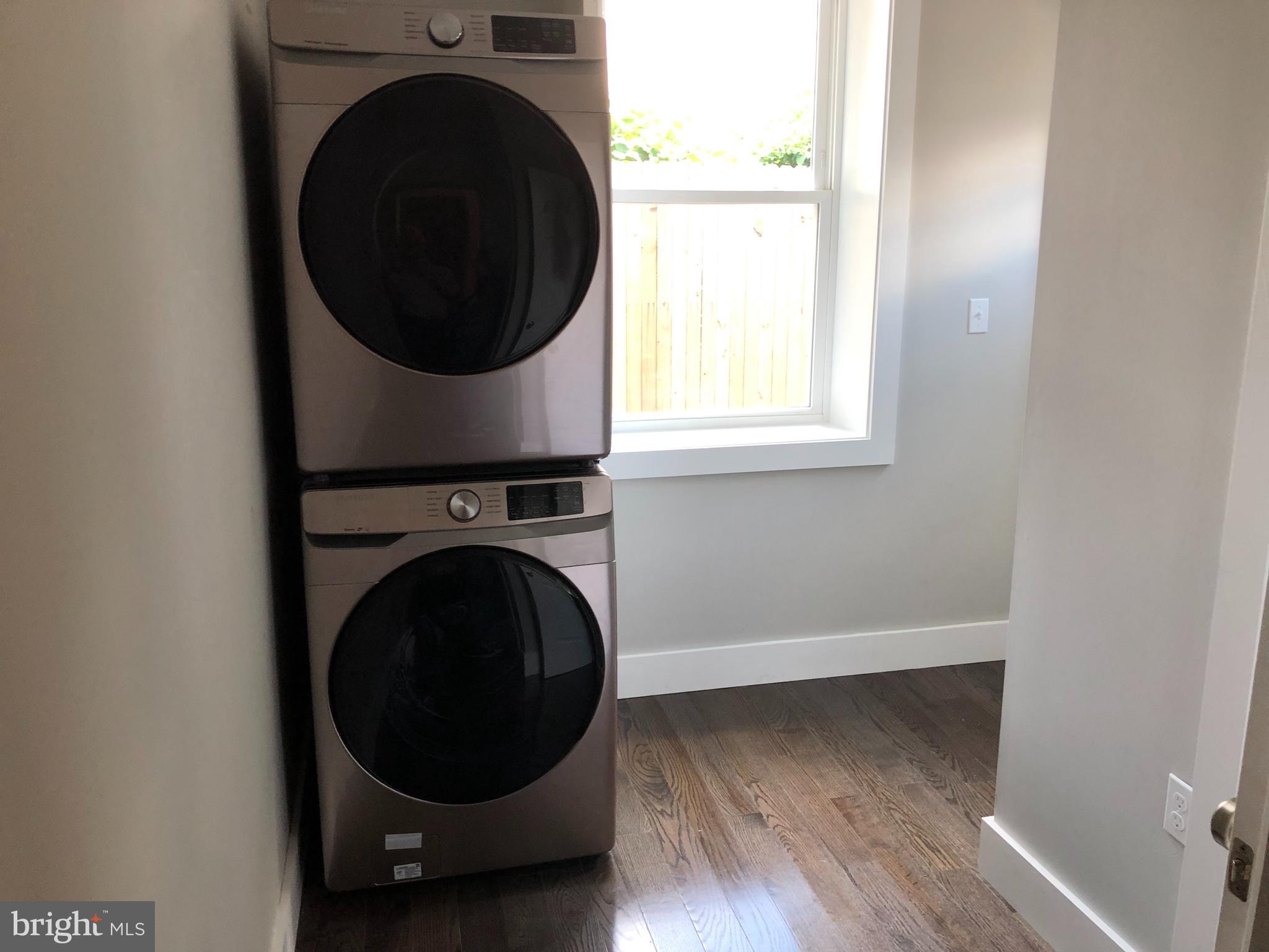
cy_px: 476
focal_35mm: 28
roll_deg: -0.3
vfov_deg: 49.7
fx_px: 1026
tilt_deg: -11.0
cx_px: 634
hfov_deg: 63.4
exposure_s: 1/24
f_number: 1.8
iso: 40
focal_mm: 3.99
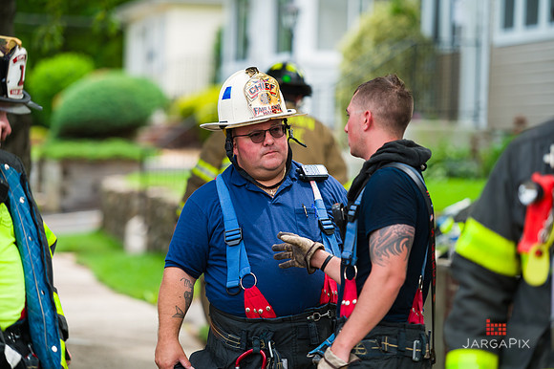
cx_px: 277
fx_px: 2615
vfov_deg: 8.1
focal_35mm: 170
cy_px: 184
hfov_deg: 12.1
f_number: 3.2
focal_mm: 170
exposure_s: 1/800
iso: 200
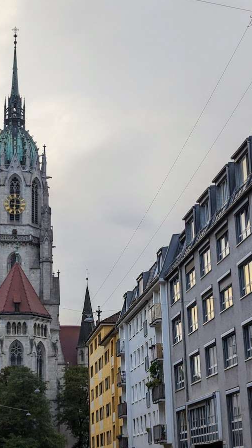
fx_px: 832
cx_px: 77
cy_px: 224
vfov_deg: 30.2
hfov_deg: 17.2
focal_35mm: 70
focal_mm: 6.81
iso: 46
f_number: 1.85
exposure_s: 1/199
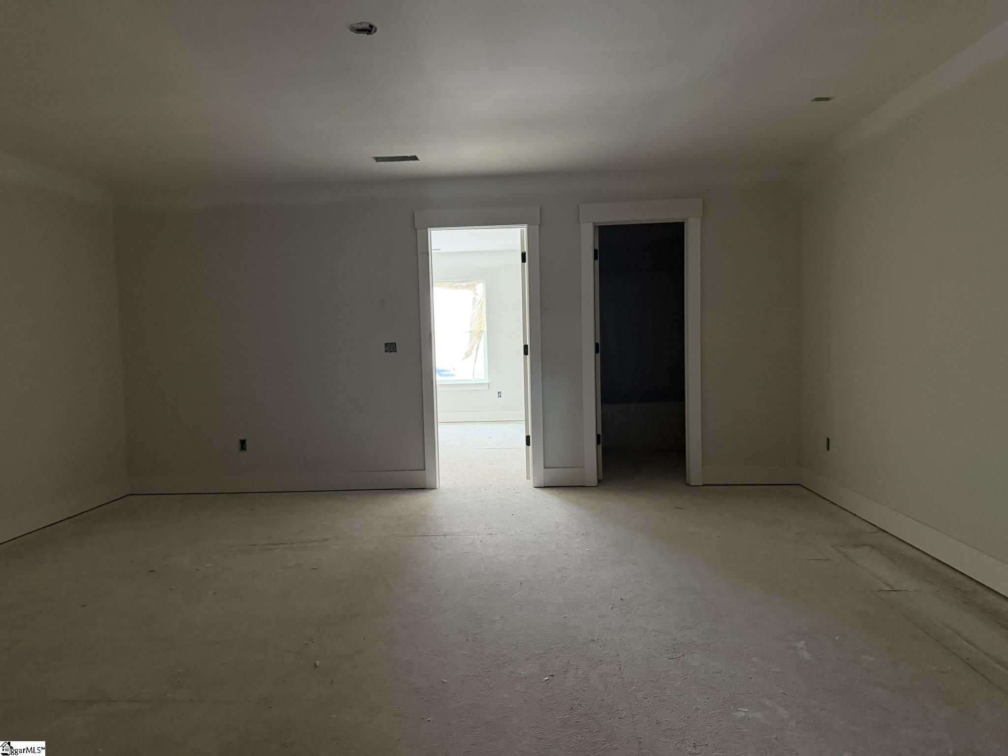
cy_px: 378
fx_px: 699
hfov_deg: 71.6
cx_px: 504
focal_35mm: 24
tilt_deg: -3.7
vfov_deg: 56.8
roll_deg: +2.2
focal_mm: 6.76
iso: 1000
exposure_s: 1/39
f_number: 1.78
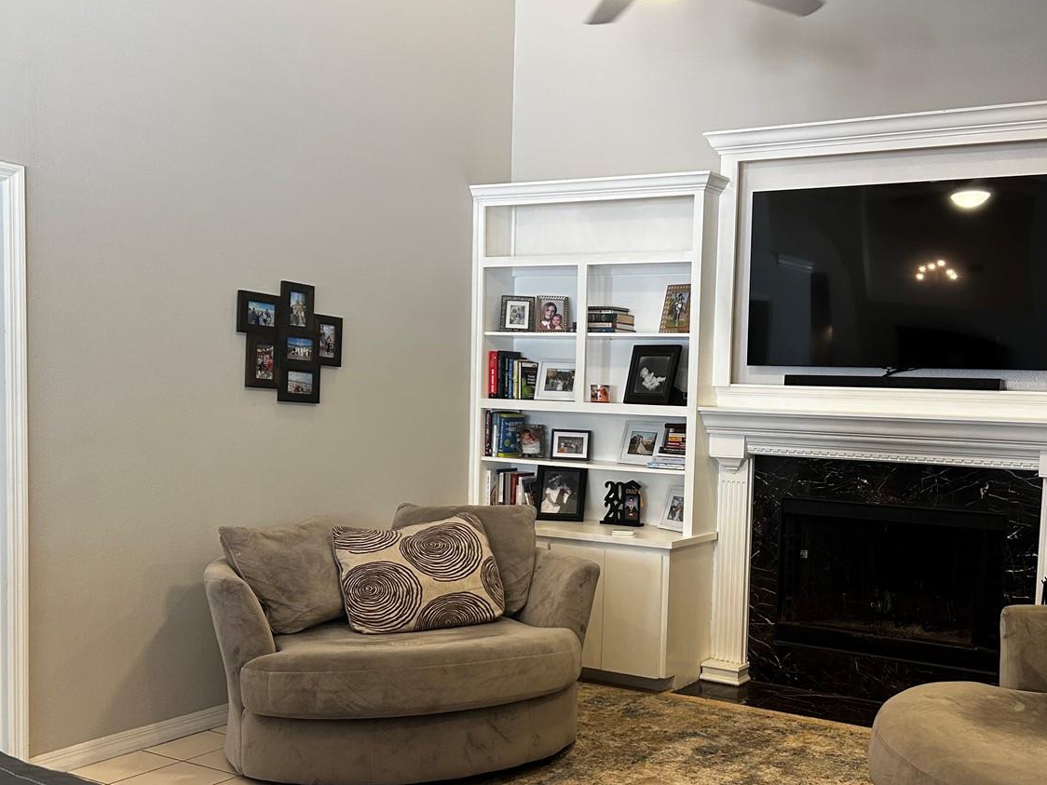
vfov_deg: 38.5
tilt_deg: -4.3
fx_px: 1119
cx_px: 688
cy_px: 480
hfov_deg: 49.4
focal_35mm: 37
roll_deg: -1.2
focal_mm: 5.7
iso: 125
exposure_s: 1/60
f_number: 1.5
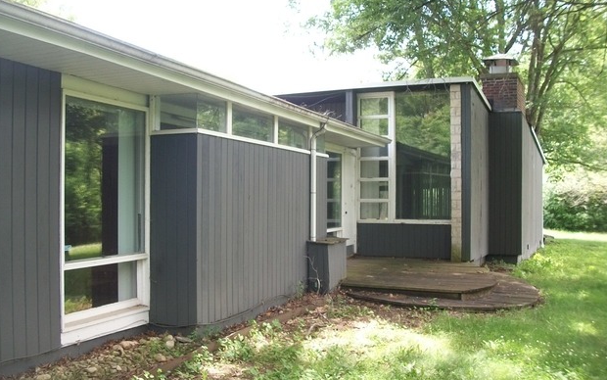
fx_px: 579
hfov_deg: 55.3
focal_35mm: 35
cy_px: 210
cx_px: 302
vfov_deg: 36.3
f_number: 2.9
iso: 80
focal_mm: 5.7
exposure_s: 1/80
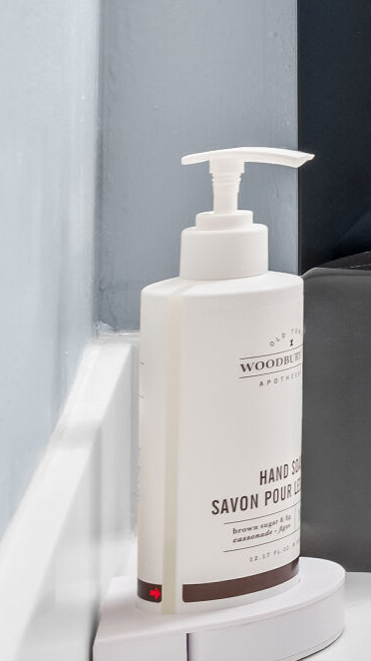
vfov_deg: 26.2
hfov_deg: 8.5
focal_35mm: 78
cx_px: 1436
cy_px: 71
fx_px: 1372
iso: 320
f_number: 8
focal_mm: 16.5
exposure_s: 1/3
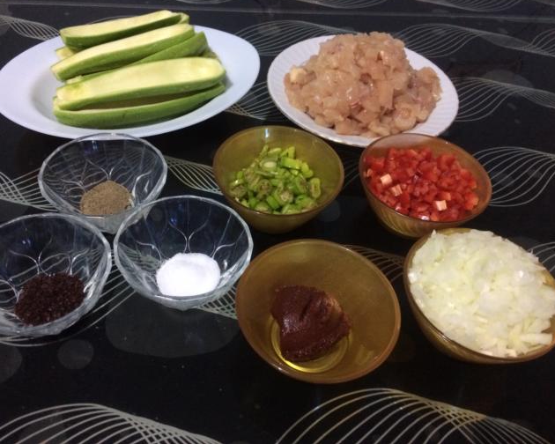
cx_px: 262
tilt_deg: -47.9
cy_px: 217
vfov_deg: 47.1
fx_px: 509
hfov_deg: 57.1
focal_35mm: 31
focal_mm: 4.15
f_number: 2.2
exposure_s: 1/17
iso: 320
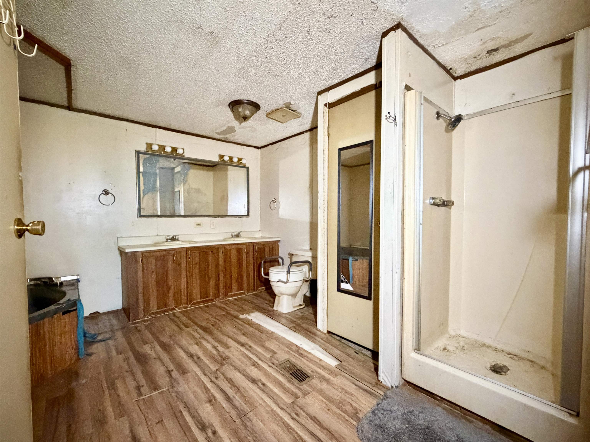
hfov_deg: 102.1
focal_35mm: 14
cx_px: 295
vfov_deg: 85.7
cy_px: 221
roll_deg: +3.2
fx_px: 239
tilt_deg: -1.5
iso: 1250
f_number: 2.2
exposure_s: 1/40
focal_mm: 2.22
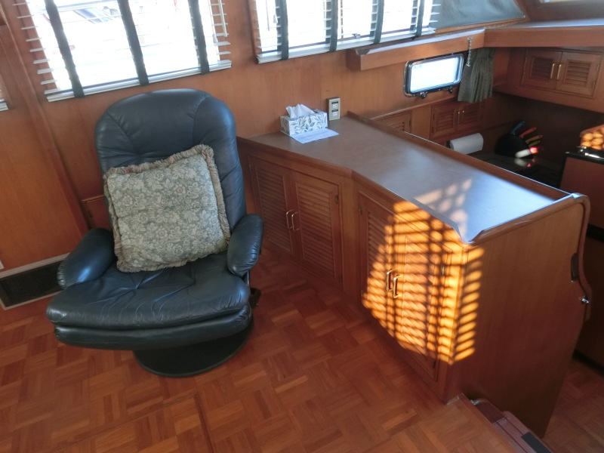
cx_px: 302
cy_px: 226
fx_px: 419
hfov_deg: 71.6
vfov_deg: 56.8
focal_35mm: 24
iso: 250
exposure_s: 1/125
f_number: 3
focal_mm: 4.24
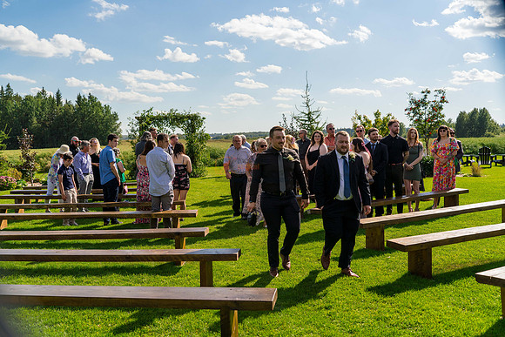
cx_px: 252
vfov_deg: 37.9
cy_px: 168
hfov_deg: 54.4
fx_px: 491
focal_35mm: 35
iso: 400
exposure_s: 1/3200
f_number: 4.5
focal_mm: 35
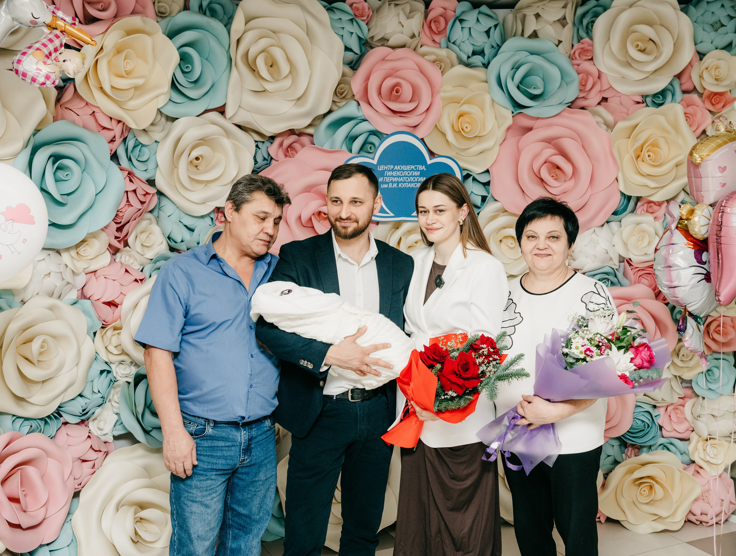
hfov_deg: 47.1
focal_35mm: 40
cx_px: 395
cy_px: 298
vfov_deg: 36.5
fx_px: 843
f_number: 4.5
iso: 320
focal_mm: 34
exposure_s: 1/160
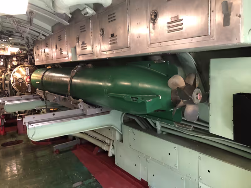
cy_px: 94
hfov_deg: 63.4
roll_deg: +3.2
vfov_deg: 49.7
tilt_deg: -7.0
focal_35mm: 28
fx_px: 203
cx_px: 126
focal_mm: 3.99
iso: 100
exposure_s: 1/11
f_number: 1.8
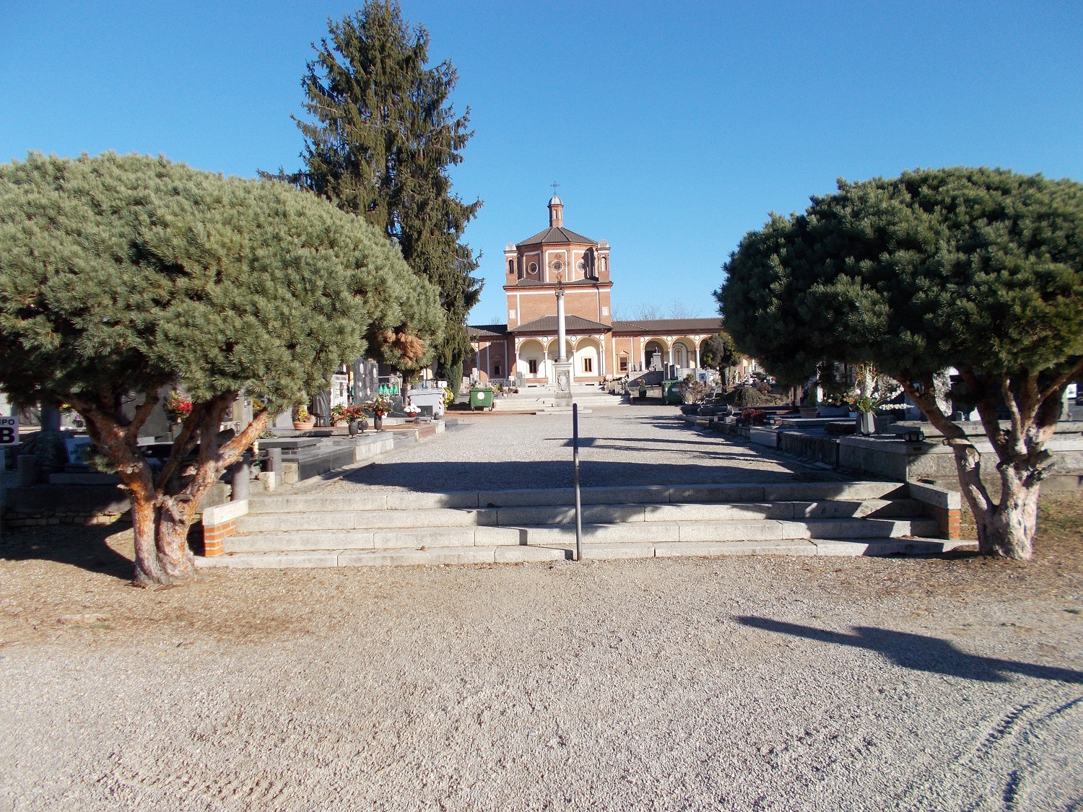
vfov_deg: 53.1
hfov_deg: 67.3
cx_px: 542
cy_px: 406
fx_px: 813
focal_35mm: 26
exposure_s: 1/125
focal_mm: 4.6
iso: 80
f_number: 8
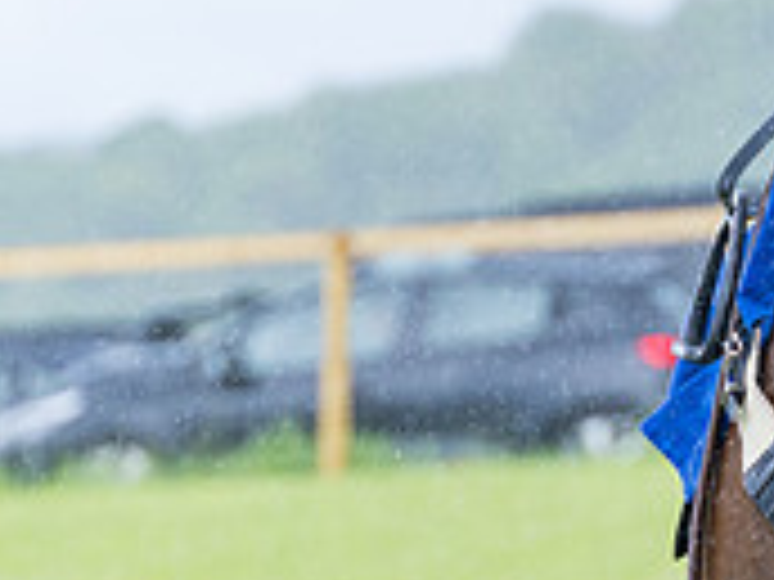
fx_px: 10442
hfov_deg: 4.2
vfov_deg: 3.2
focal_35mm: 467
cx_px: 1296
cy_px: 426
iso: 400
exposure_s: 1/1250
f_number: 4
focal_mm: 98
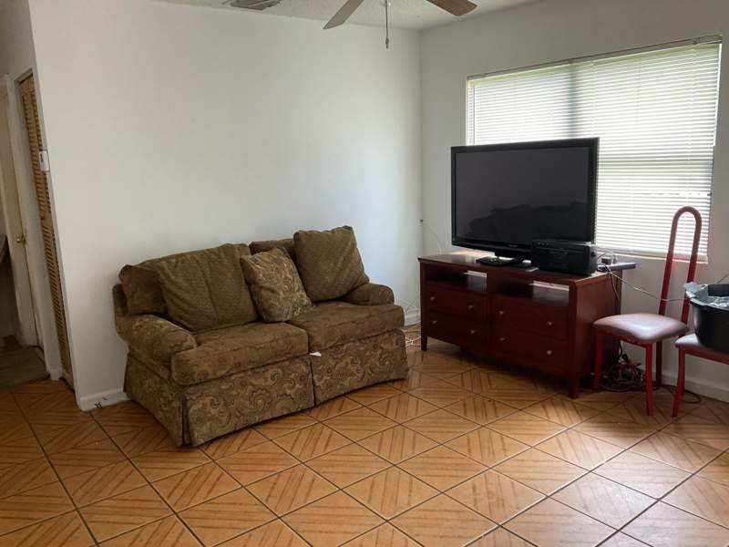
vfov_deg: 48.2
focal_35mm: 29
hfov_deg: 61.7
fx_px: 611
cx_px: 364
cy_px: 274
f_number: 1.8
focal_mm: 3
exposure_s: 1/60
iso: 125
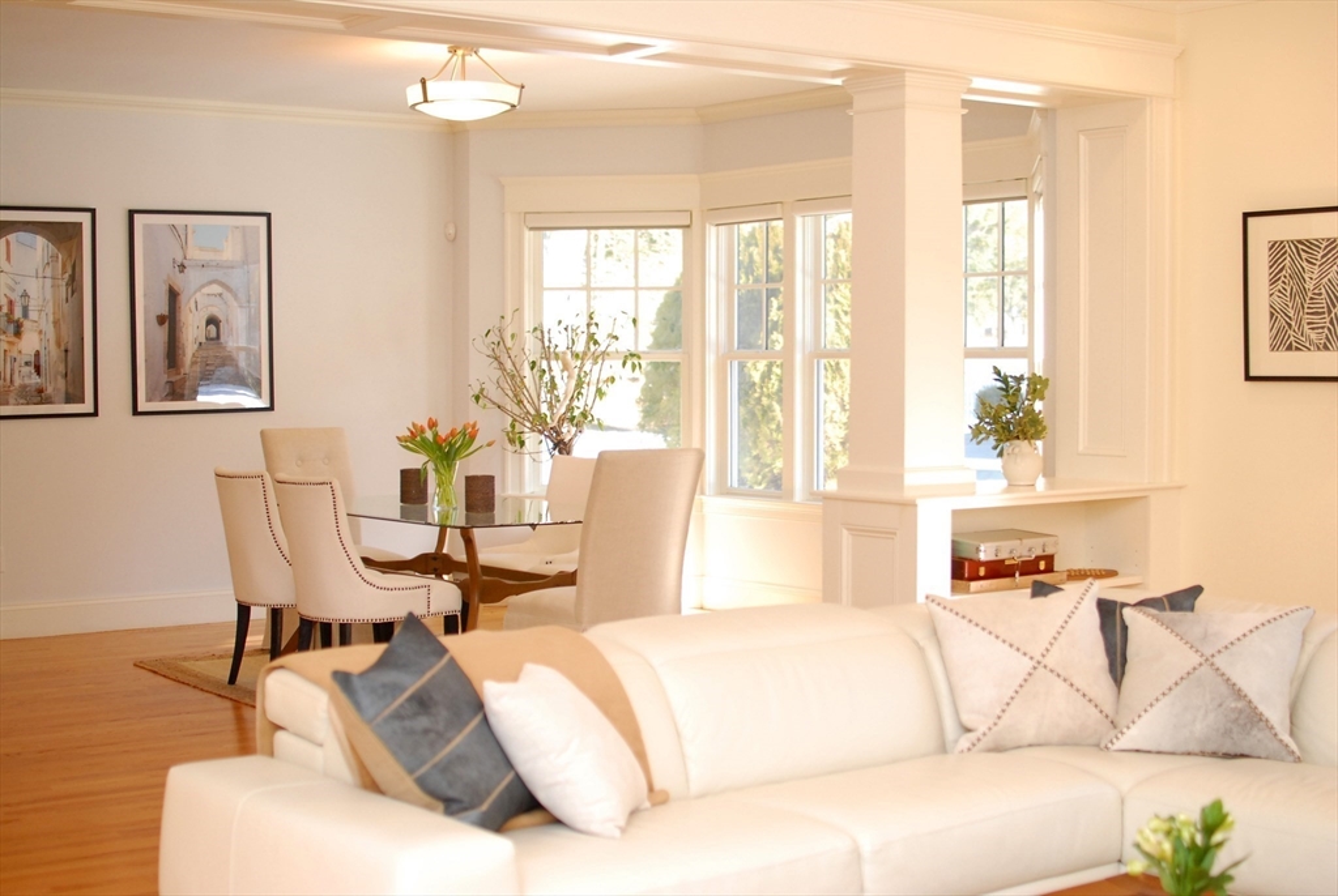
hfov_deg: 37.8
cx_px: 669
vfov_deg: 25.8
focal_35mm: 52
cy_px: 448
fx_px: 1954
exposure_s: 1/200
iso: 400
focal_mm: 35
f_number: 2.5
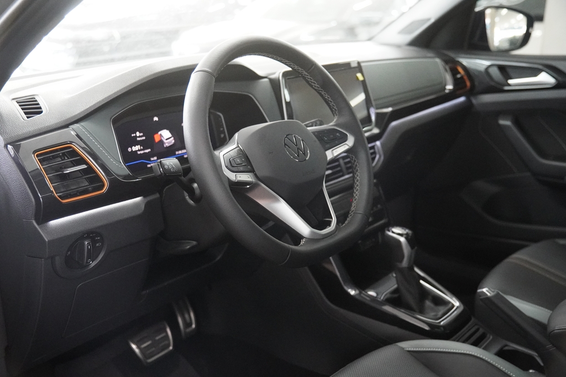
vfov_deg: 34.2
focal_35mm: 39
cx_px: 283
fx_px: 613
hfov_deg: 49.5
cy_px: 188
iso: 6400
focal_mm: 26
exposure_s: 1/80
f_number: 2.8
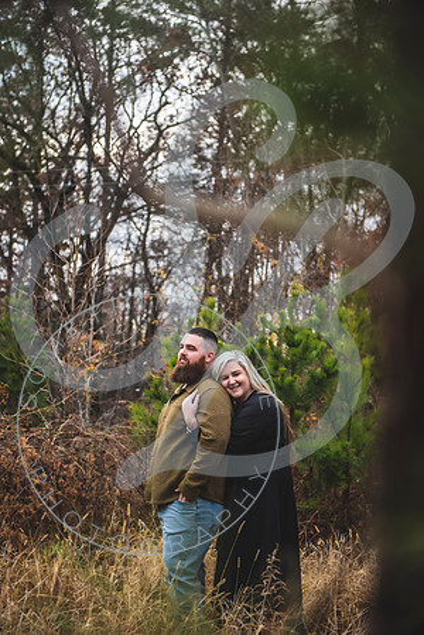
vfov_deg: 28.8
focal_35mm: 70
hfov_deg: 19.5
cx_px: 212
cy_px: 318
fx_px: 1237
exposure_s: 1/250
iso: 500
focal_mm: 70
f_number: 2.8
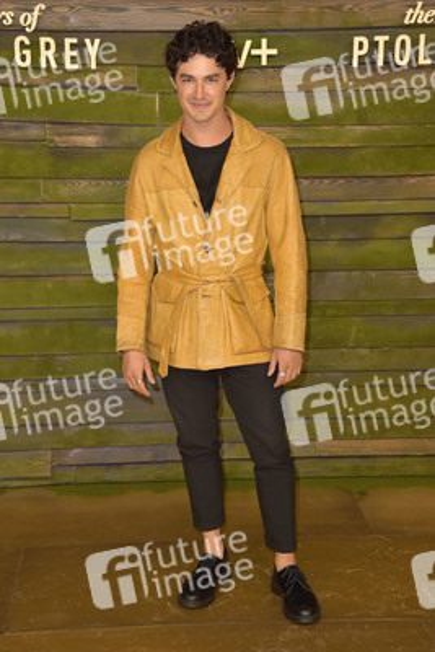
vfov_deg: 32.4
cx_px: 218
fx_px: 1123
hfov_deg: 21.9
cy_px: 326
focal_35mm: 62
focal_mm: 62
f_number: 7.1
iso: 320
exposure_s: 1/250
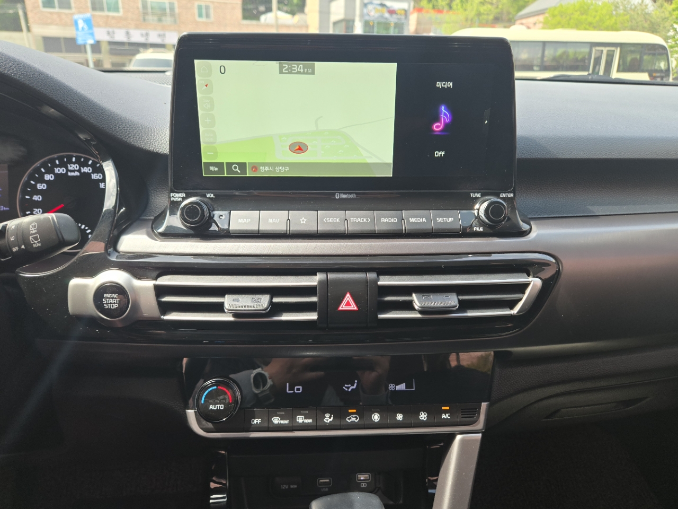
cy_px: 254
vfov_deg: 58.9
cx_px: 339
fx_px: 450
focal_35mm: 23
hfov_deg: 73.9
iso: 40
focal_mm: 5.4
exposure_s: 1/120
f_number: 1.8
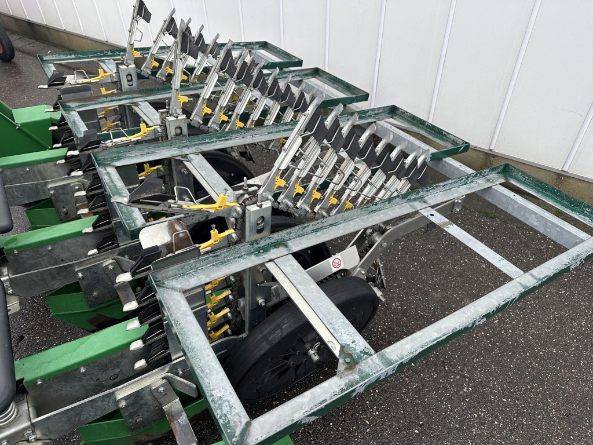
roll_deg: +2.0
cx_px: 296
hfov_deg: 71.6
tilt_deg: -40.5
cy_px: 222
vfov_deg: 56.8
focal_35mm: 24
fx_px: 411
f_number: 1.78
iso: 80
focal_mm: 6.86
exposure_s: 1/444
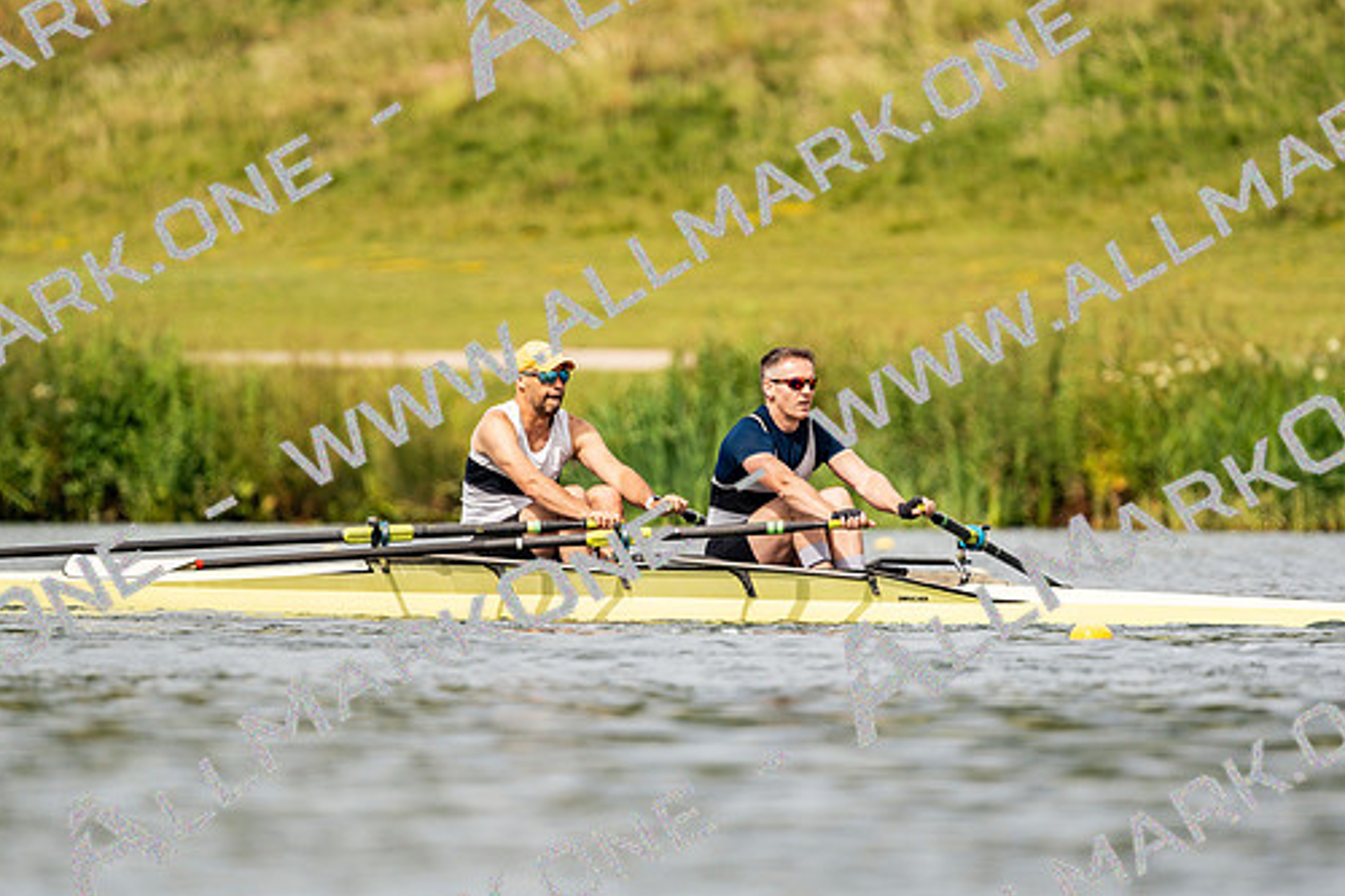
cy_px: 494
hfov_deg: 3.0
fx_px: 25993
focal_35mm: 696
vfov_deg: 2.0
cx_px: 613
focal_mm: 600
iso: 250
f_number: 6.3
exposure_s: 1/2000
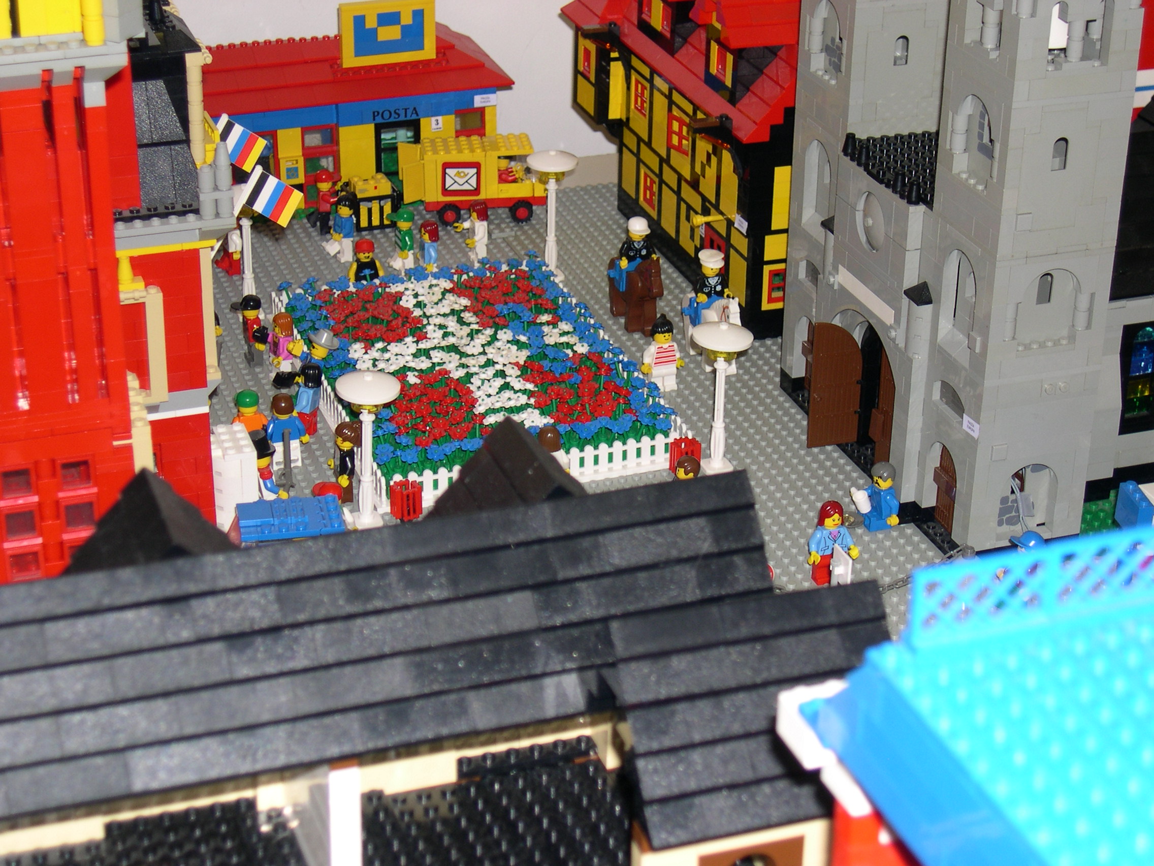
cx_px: 577
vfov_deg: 21.9
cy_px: 433
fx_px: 2234
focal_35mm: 67
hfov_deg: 29.0
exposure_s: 1/60
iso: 100
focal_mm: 14.2
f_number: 3.7
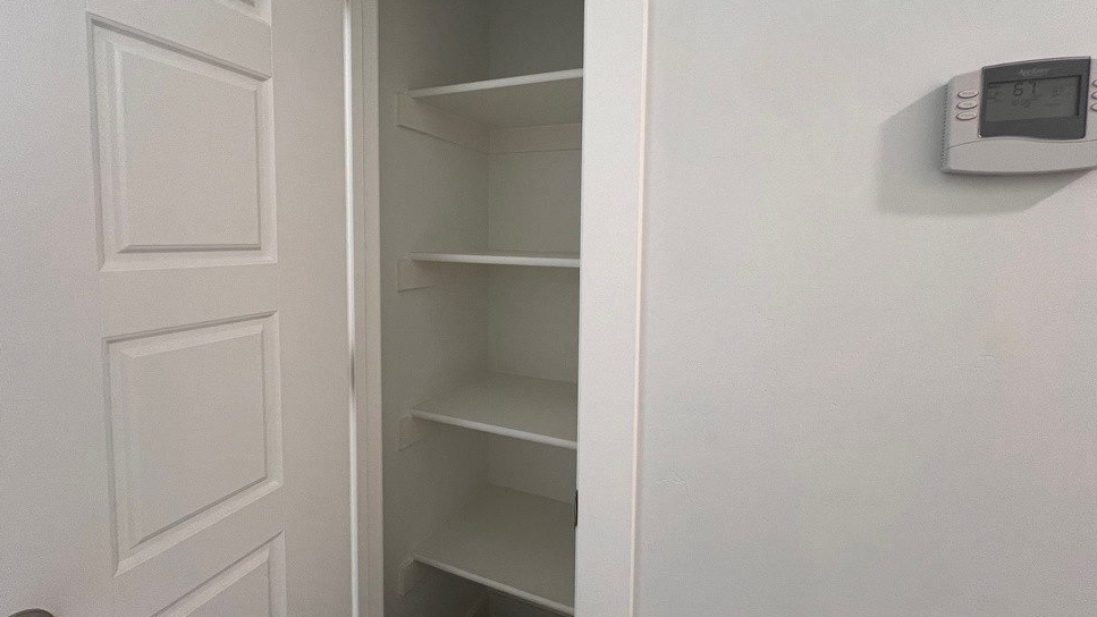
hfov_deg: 103.0
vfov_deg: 70.2
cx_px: 568
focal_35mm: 15
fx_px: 436
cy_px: 269
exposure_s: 1/60
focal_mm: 1.57
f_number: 1.8
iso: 160
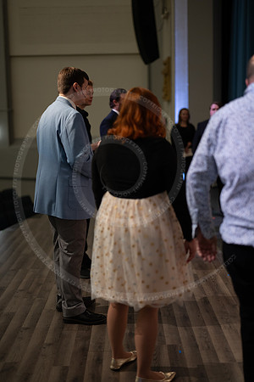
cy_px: 191
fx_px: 529
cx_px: 127
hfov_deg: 27.0
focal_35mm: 50
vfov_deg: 39.6
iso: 800
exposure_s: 1/500
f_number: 1.3
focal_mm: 50
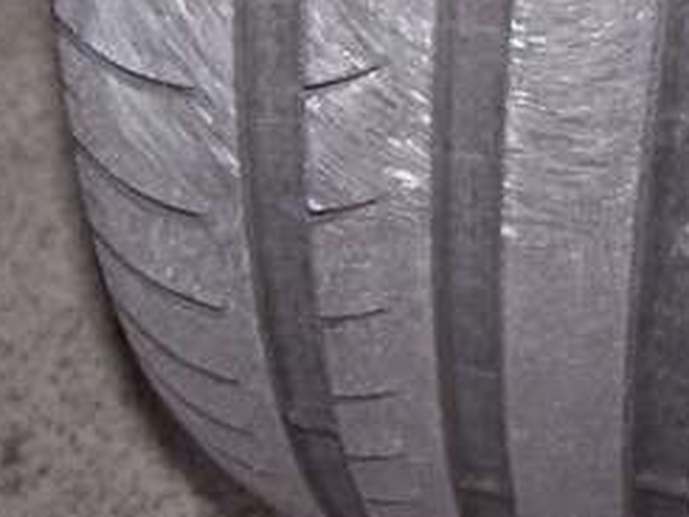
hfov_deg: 15.8
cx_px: 546
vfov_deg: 11.5
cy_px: -216
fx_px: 2469
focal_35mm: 124
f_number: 2.8
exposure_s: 1/60
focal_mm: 6.3
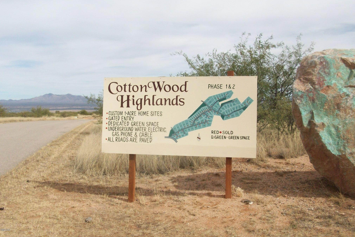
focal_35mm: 36
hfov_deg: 53.1
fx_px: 355
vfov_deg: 36.8
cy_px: 103
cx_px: 175
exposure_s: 1/429
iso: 64
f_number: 5.5
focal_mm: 5.7
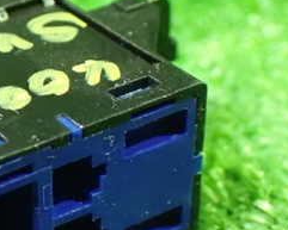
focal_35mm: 107
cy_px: 119
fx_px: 912
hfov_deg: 17.3
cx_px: -27
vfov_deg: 14.4
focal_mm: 7.84
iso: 1600
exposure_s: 1/30
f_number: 2.9
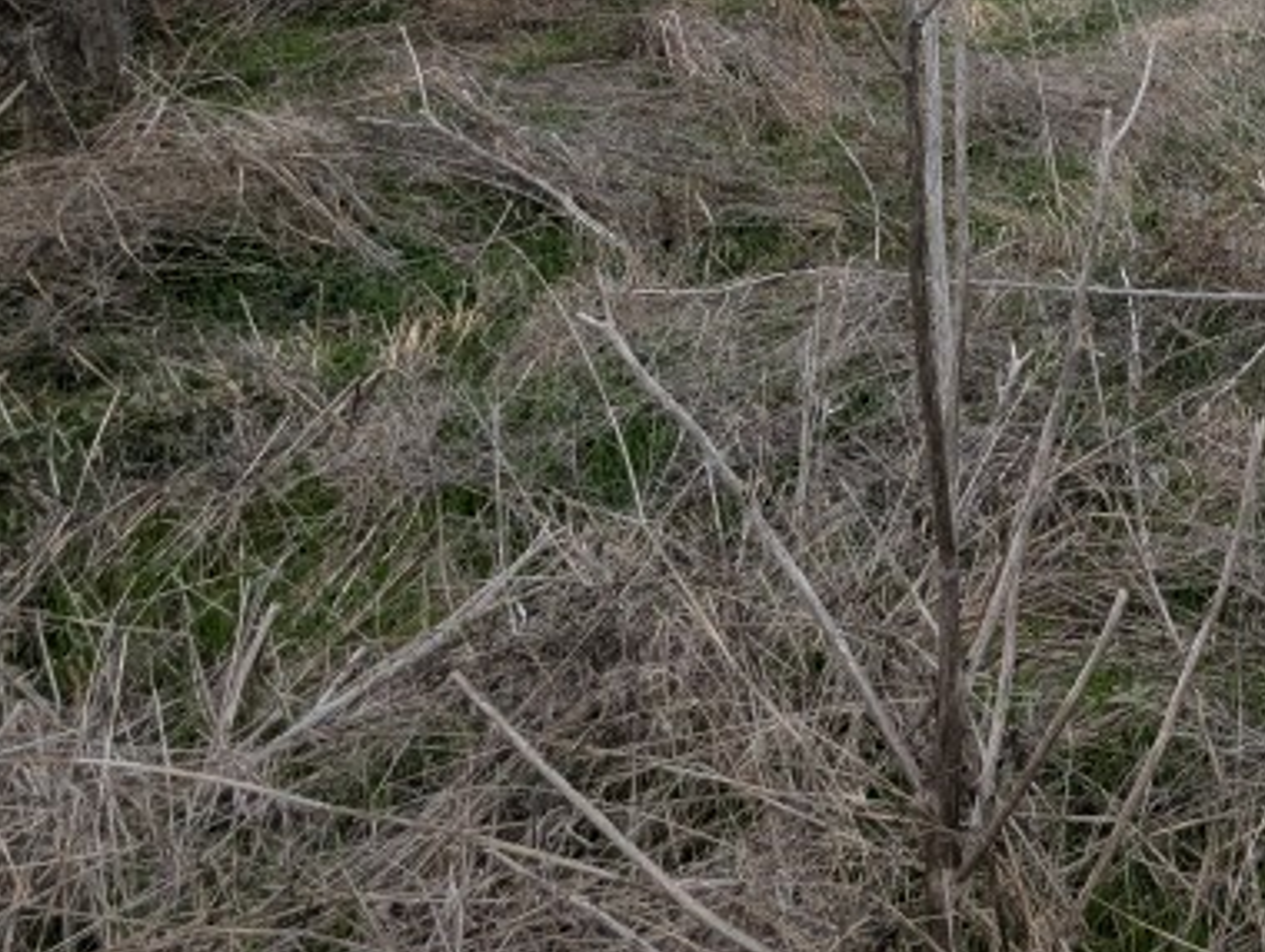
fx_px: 1573
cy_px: -233
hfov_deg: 35.2
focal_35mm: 43
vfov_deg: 28.6
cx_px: 1498
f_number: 2.2
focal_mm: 2.35
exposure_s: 1/493
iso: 50
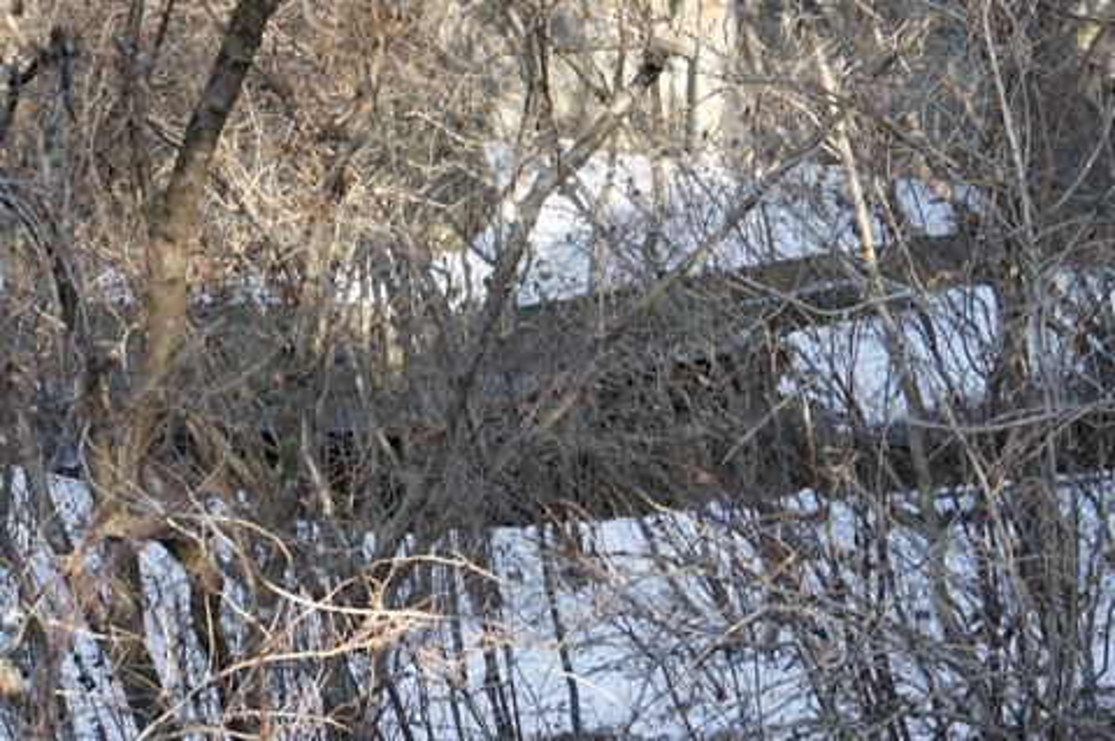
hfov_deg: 20.7
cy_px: 370
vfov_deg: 13.8
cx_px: 558
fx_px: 3058
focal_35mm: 99
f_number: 5.6
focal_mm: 65.9
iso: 250
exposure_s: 1/125
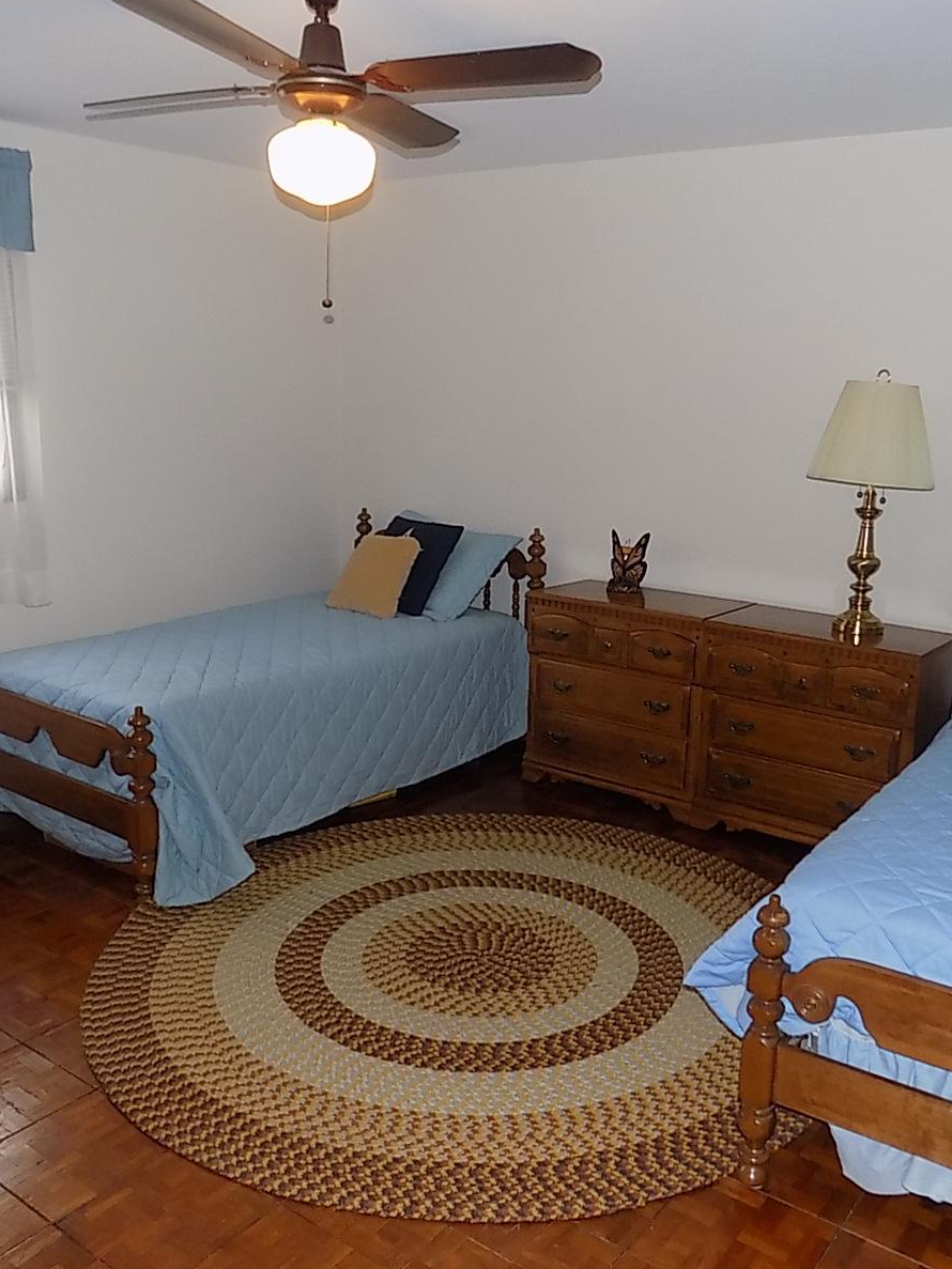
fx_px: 1137
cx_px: 524
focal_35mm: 31
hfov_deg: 45.4
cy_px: 629
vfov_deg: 58.4
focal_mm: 4
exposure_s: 1/30
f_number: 3.1
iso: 200
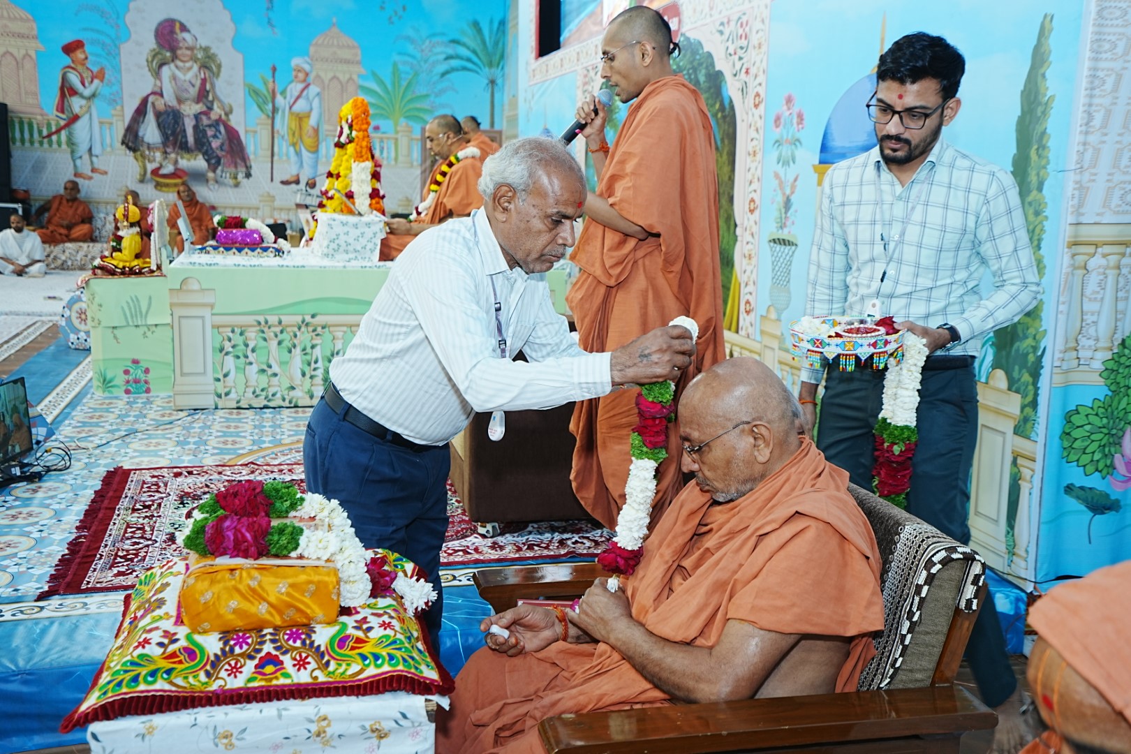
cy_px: 377
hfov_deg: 54.4
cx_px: 566
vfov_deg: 37.9
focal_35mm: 35
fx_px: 1099
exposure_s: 1/160
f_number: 4.5
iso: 500
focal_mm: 35
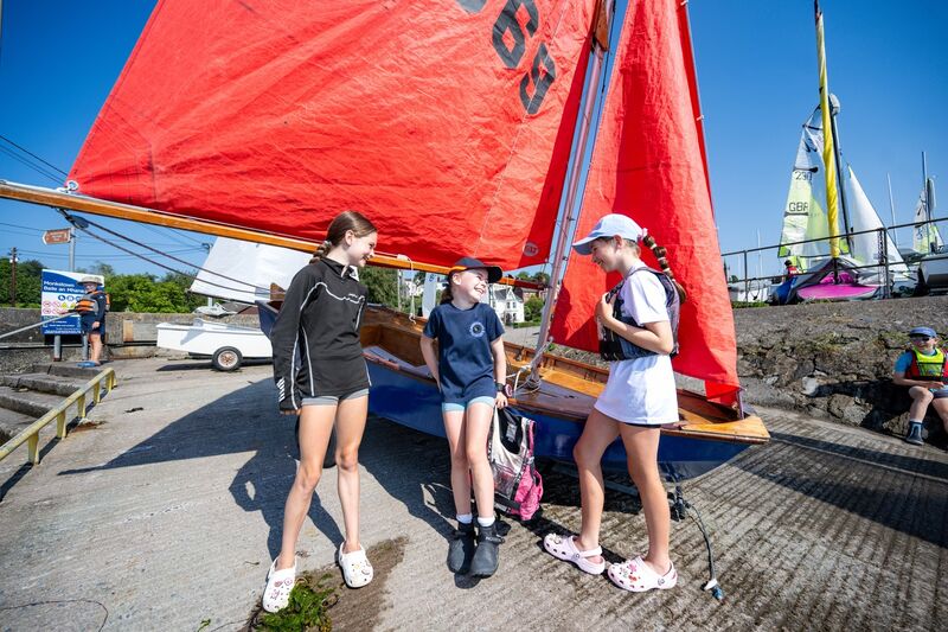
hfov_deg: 104.3
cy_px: 316
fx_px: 369
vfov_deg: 81.2
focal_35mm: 14
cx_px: 474
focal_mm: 14
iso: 160
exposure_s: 1/1000
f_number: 4.5
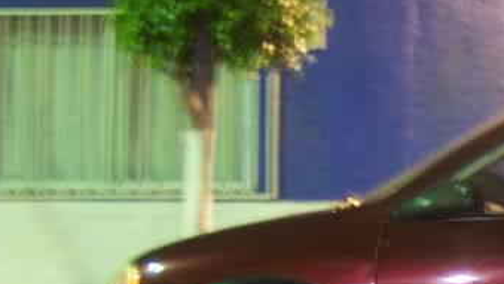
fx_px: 1203
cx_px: 580
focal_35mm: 90
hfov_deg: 22.1
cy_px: 277
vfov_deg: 13.3
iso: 100
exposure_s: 2.6
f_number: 2.8
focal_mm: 7.5
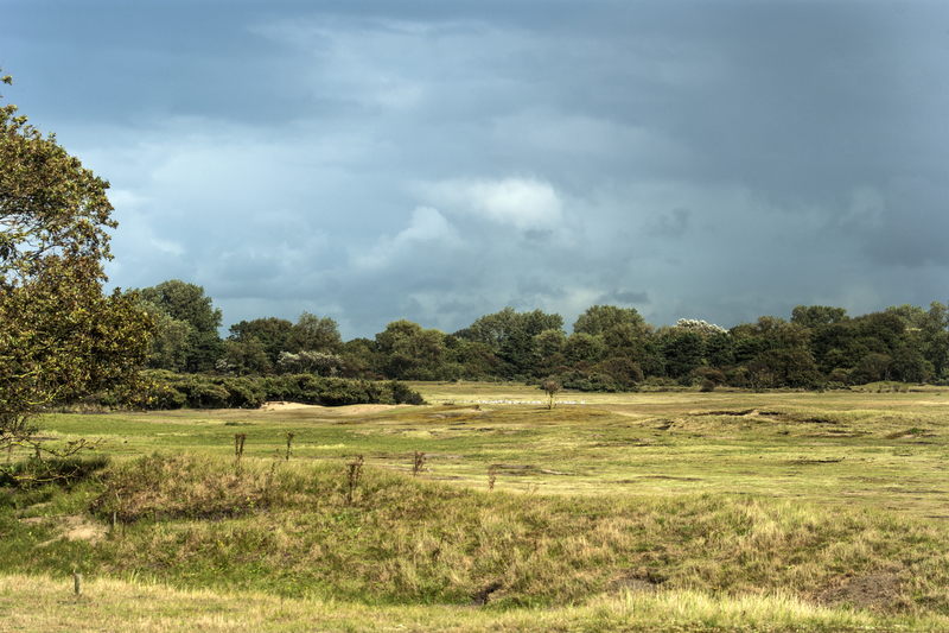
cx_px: 474
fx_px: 2965
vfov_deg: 12.2
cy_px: 316
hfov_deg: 18.2
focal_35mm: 112
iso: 100
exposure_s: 1/160
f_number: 9
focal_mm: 75
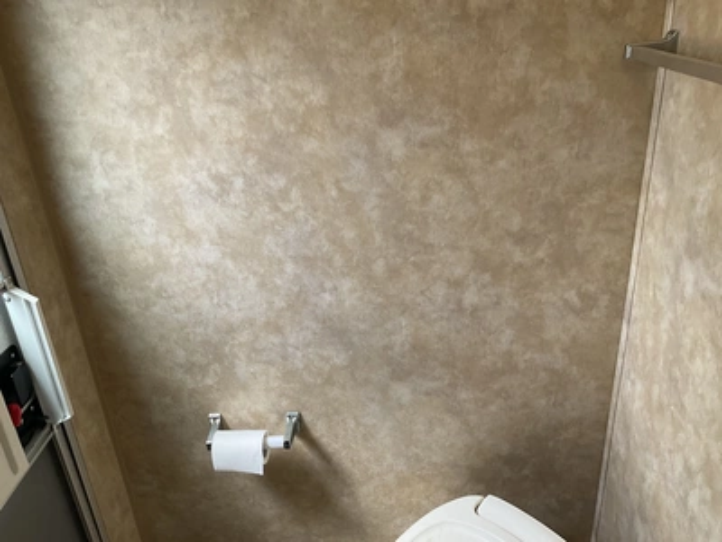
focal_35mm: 29
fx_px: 605
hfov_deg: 61.7
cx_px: 361
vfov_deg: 48.2
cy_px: 271
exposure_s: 1/122
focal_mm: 3
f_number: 1.8
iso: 40
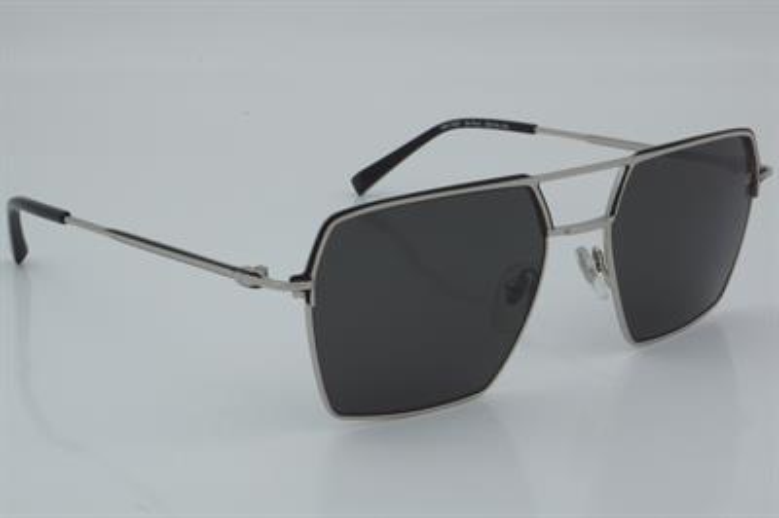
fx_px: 1622
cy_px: 259
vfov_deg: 18.2
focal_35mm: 75
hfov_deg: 27.0
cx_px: 390
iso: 100
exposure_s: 1/4
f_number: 32
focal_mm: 50
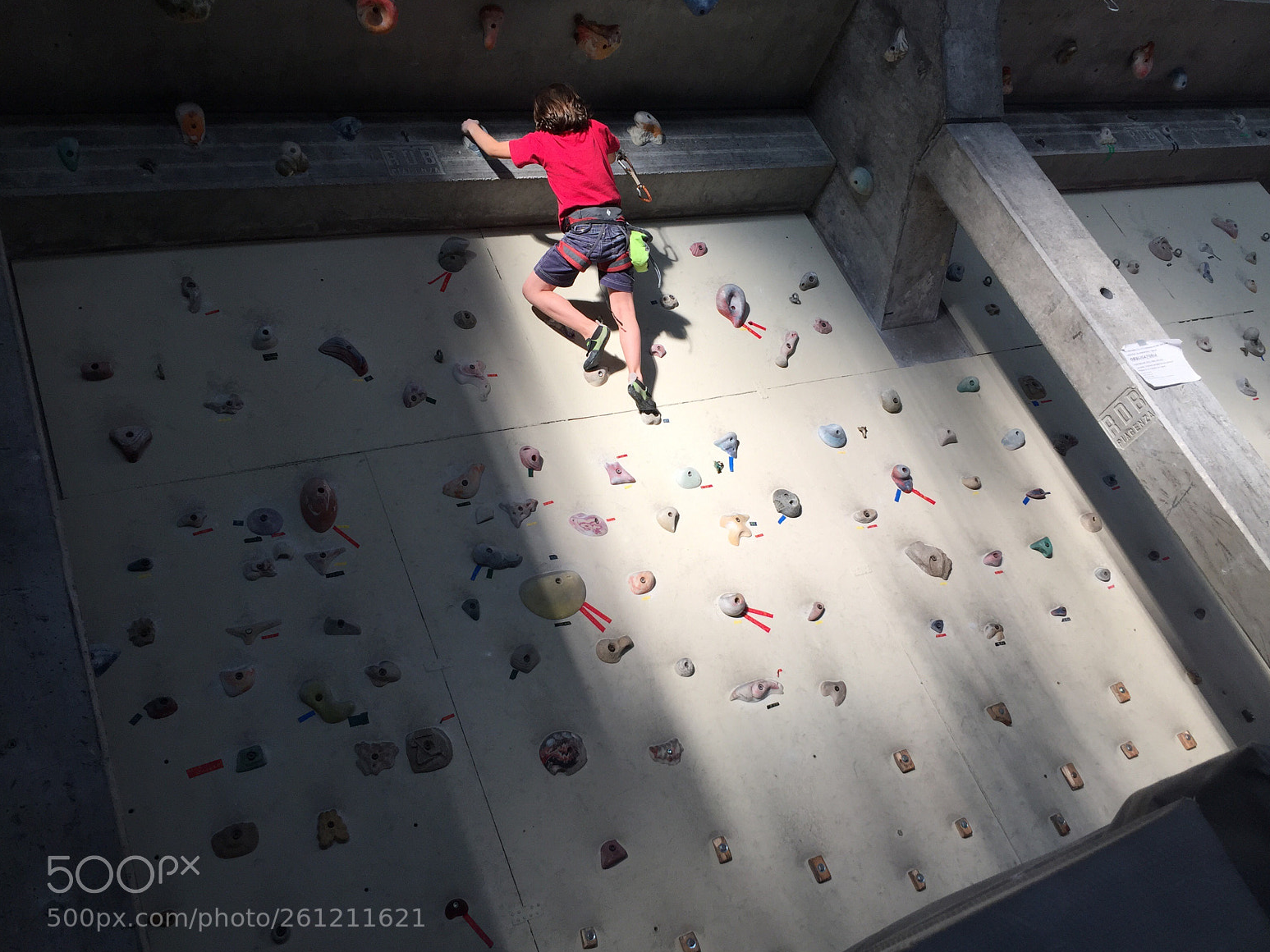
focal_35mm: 30
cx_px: 653
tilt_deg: +24.1
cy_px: 490
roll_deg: +25.8
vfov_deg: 46.8
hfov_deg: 60.0
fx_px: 1101
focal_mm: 4.15
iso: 32
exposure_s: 1/187
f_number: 2.2
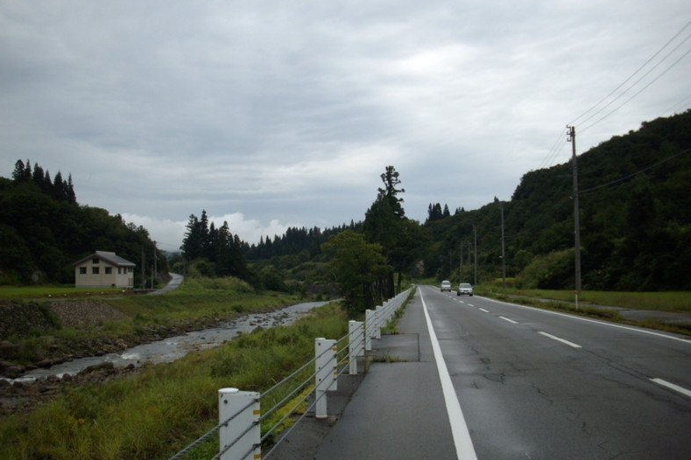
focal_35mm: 39
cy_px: 238
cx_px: 344
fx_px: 749
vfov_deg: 34.2
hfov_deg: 49.6
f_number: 5.6
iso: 80
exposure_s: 1/250
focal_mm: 6.2
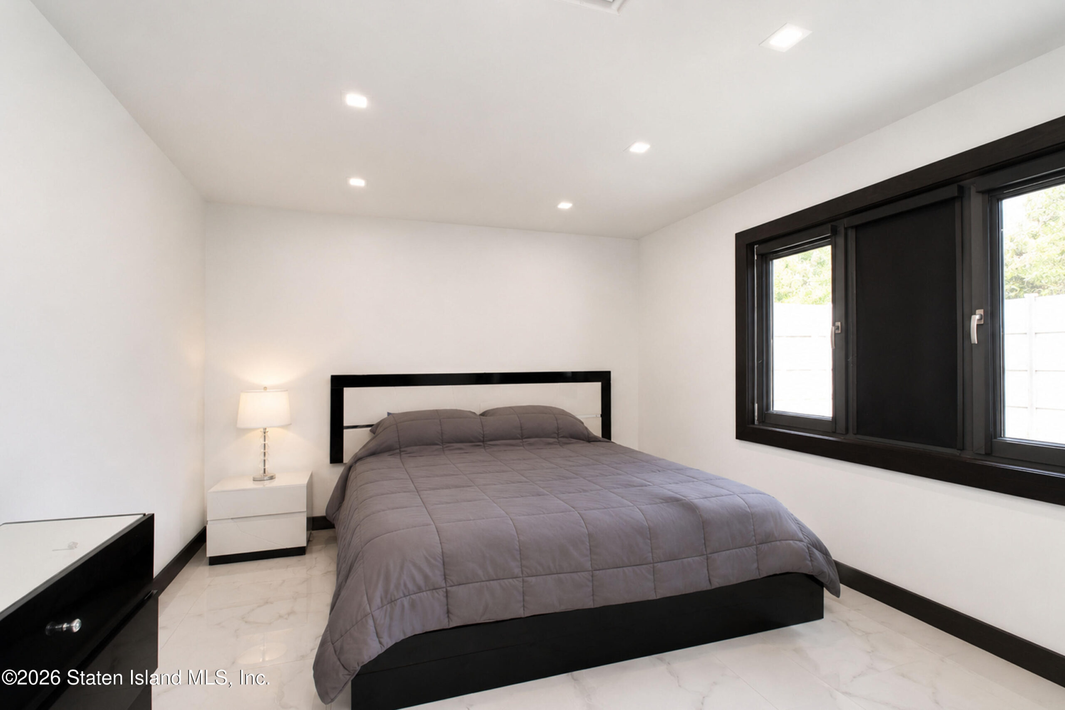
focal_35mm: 15
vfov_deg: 77.3
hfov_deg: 100.4
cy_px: 355
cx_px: 532
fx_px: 444
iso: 1000
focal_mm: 10
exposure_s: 1/60
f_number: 8
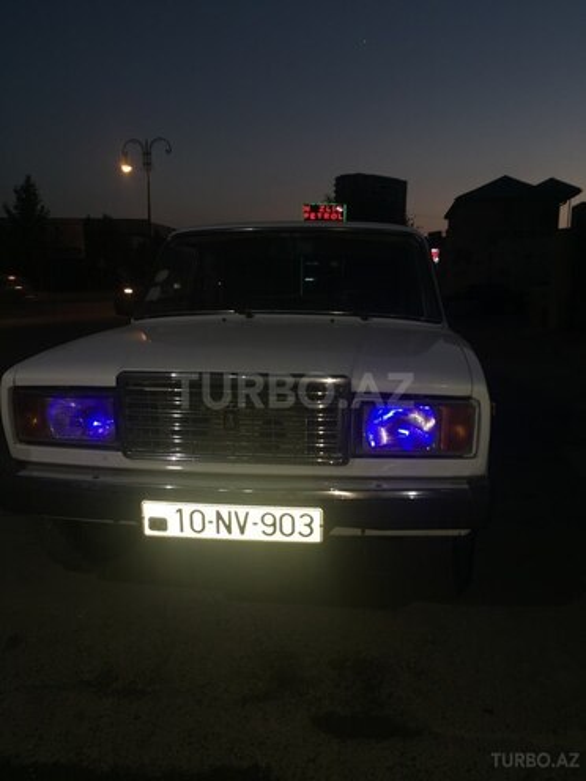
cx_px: 293
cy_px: 390
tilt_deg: -6.9
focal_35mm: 29
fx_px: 655
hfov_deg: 48.2
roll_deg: -1.6
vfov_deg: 61.7
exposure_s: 1/17
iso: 32
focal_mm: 4.15
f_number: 2.2
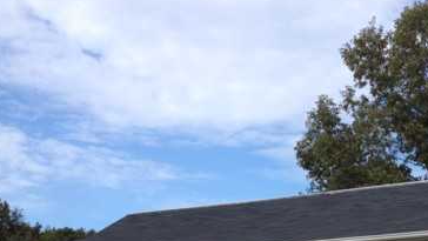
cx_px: 312
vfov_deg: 17.6
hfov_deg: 31.0
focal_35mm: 67
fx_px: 761
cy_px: 236
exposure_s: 1/1255
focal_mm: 4.28
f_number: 2.4
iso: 50
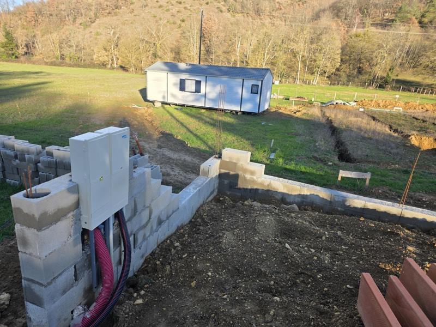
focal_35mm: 23
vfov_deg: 58.9
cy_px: 164
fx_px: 290
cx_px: 218
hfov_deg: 73.9
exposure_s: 1/1542
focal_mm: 6.3
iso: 80
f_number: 1.7
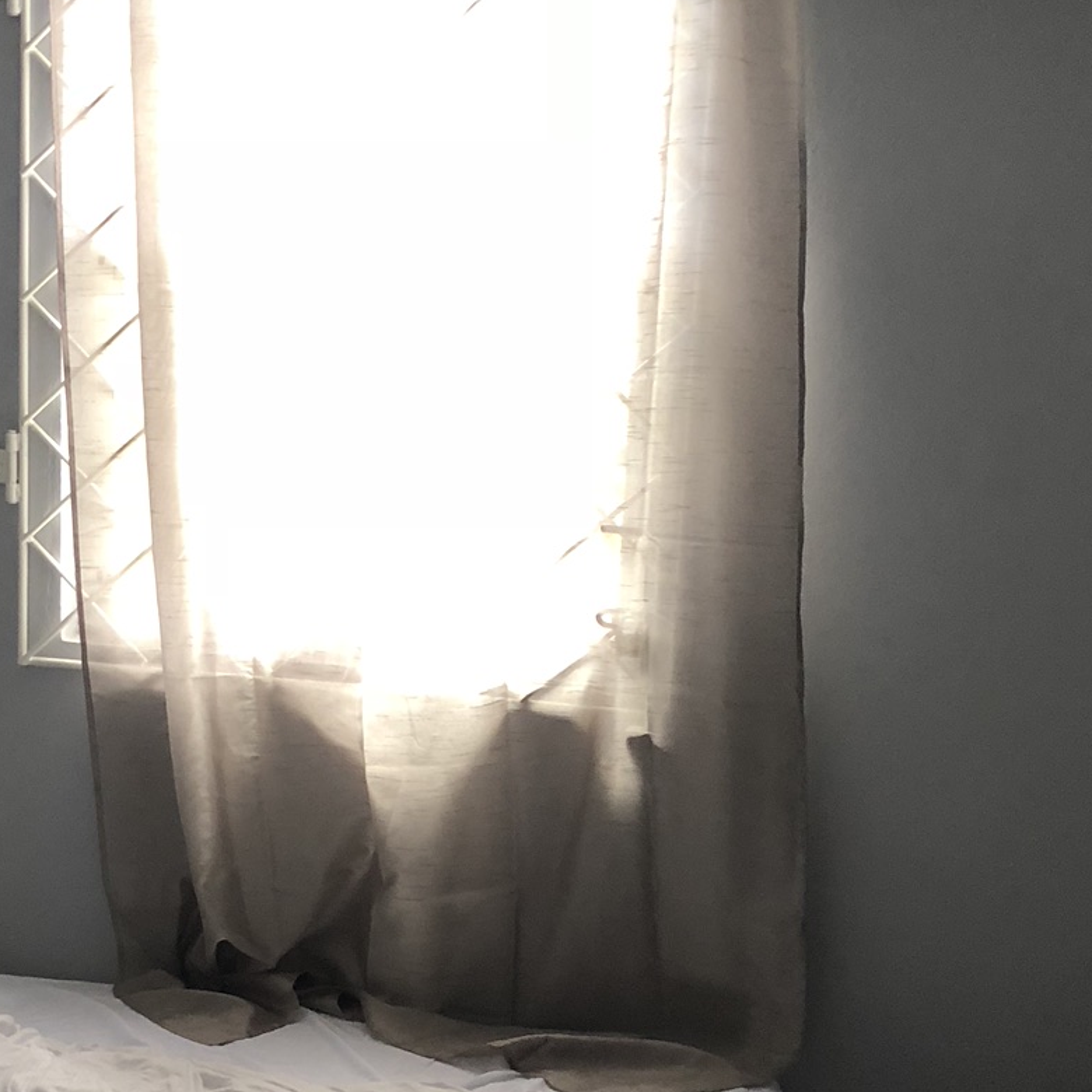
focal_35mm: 65
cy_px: 847
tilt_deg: -12.1
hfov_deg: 26.5
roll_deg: -2.1
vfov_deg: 26.1
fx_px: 2320
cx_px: 609
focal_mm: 4
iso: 64
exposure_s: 1/17
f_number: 1.8
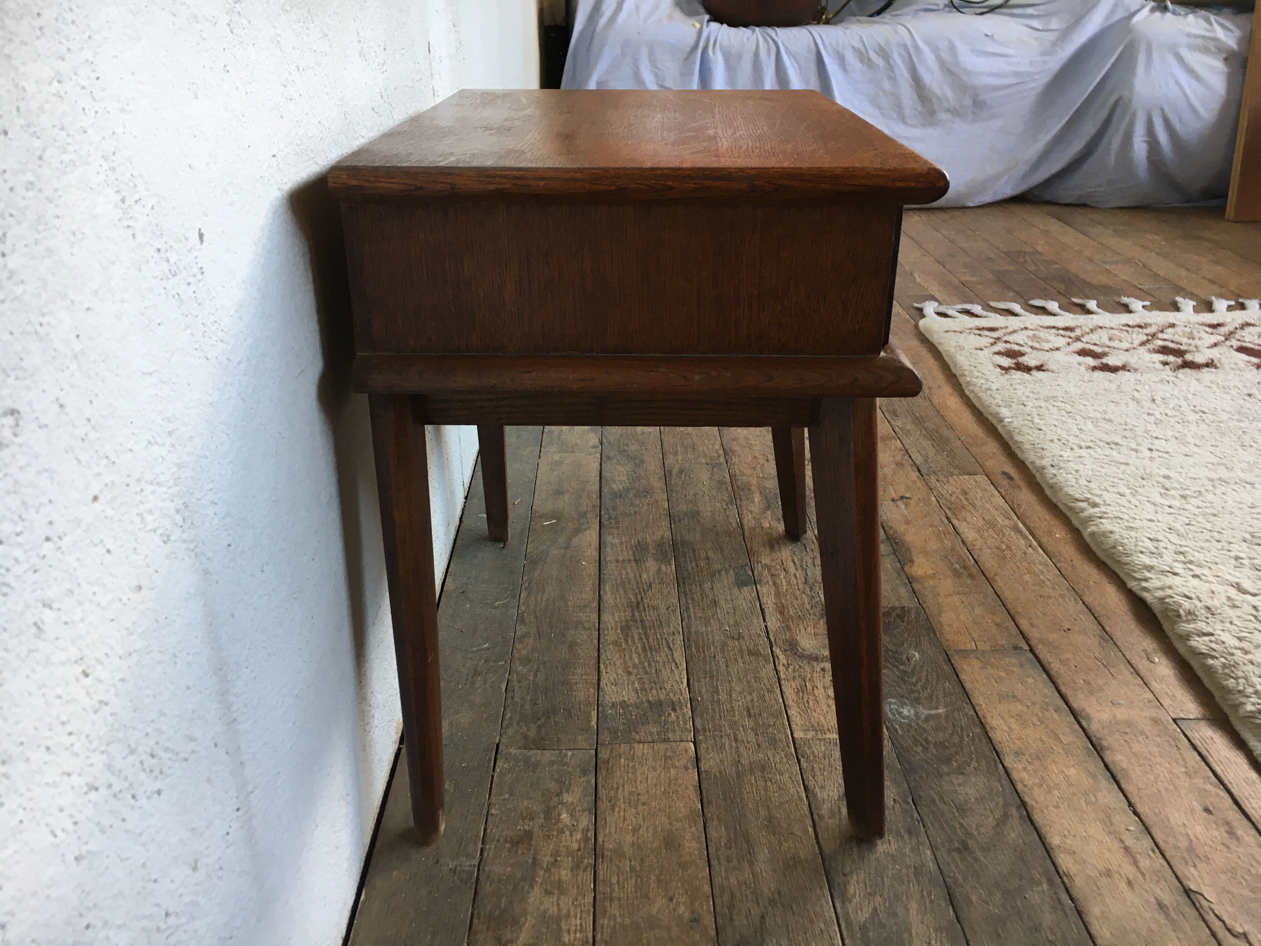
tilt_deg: -24.6
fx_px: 1056
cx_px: 630
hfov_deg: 61.7
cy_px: 473
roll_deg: +0.1
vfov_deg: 48.2
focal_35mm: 29
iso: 64
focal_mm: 4.15
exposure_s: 1/33
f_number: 2.2
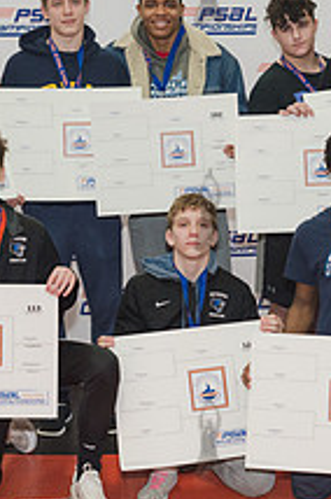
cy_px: 209
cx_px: 207
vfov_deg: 21.5
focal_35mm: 95
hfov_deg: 14.3
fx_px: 1314
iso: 1600
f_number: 5
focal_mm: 35
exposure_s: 1/250
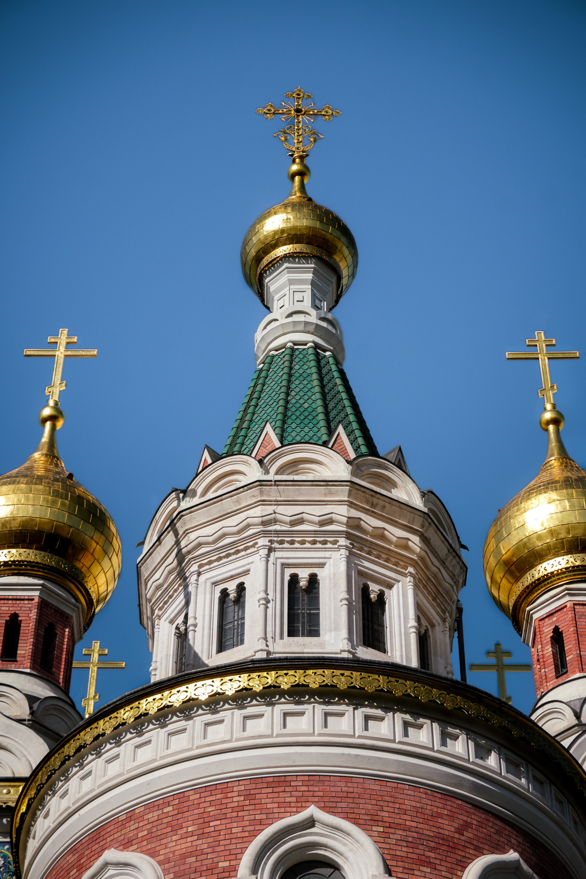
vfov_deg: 27.0
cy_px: 440
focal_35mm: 75
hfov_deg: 18.2
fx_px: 1831
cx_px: 293
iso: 160
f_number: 8
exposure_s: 1/800
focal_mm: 50
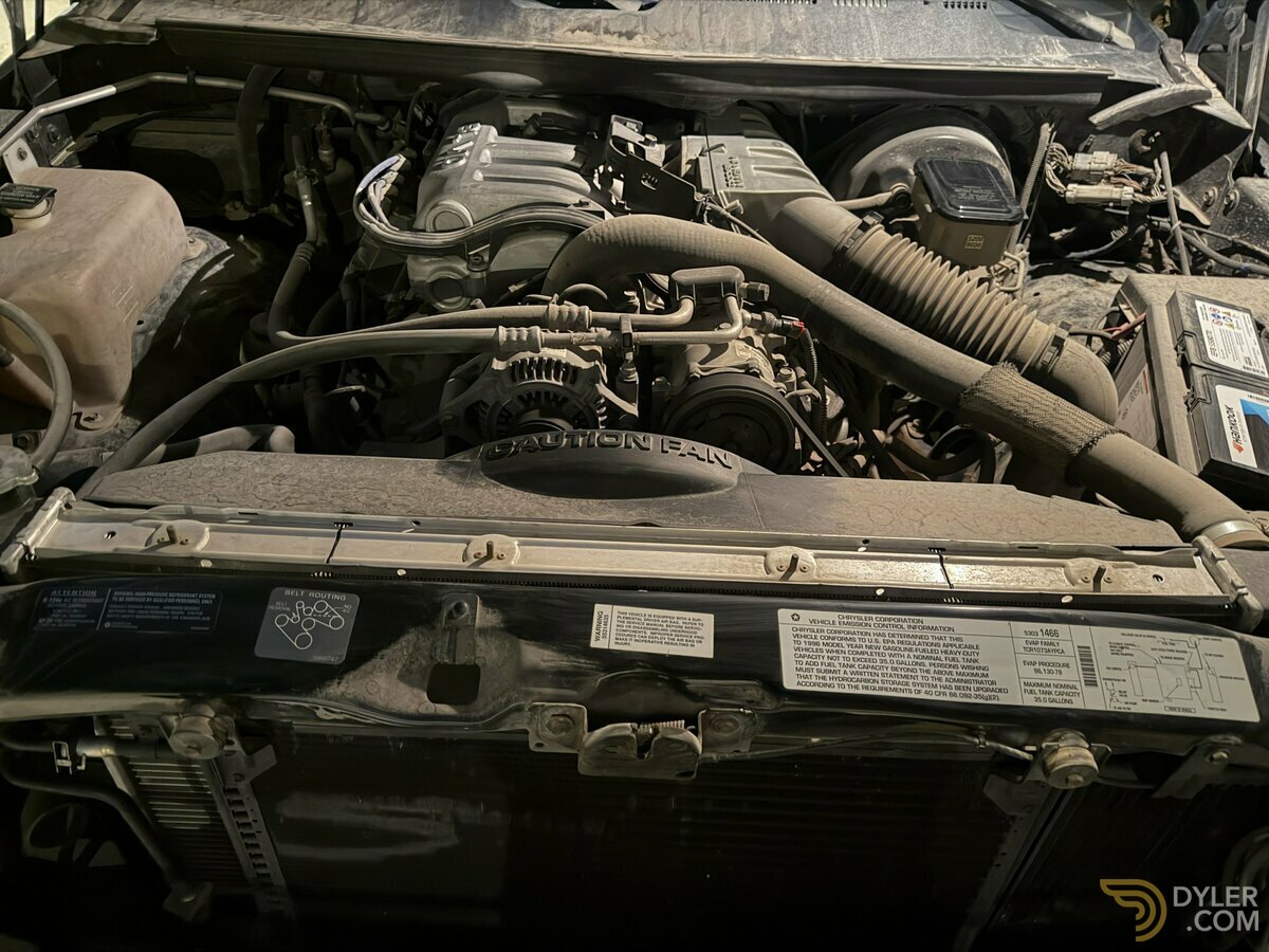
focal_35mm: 24
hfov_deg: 71.6
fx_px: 880
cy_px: 476
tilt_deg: -42.2
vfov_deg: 56.8
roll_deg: -3.3
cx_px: 634
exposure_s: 1/9
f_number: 1.78
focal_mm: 6.76
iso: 1250
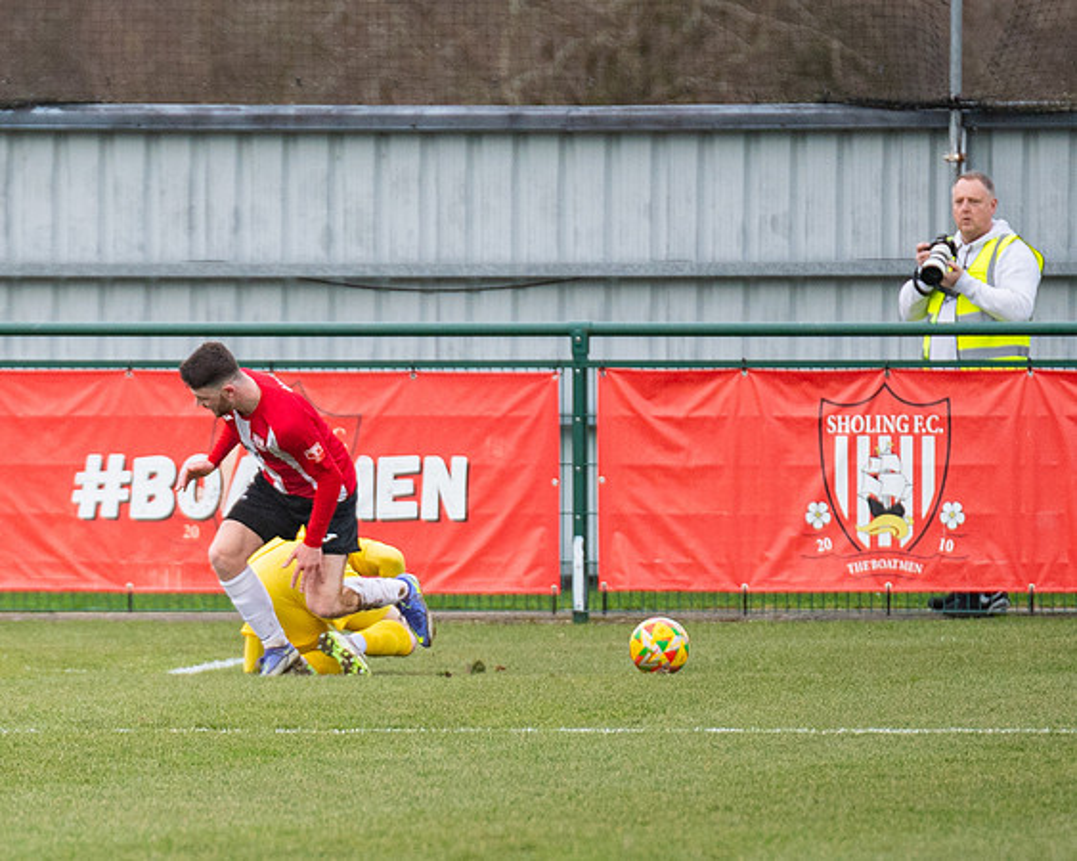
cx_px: 90
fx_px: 27060
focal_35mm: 849
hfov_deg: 2.3
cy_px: 653
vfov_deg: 1.8
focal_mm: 300
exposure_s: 1/1600
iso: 1000
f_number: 2.8
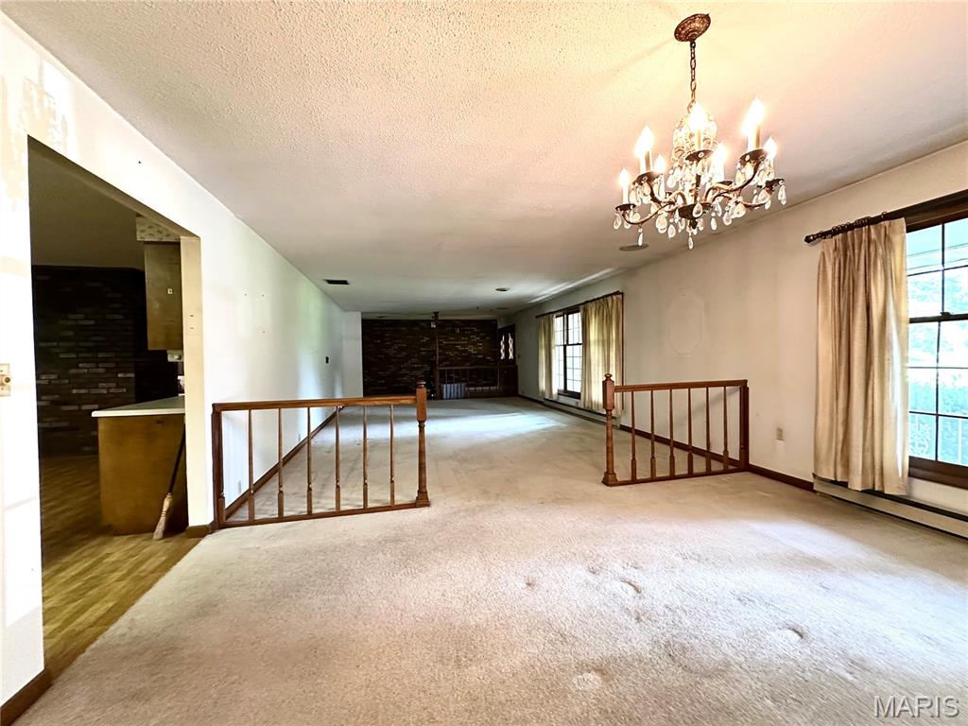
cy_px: 363
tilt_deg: -0.5
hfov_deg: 102.1
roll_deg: +1.7
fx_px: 391
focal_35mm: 14
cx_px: 484
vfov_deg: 85.7
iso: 500
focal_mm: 2.22
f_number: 2.2
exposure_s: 1/60
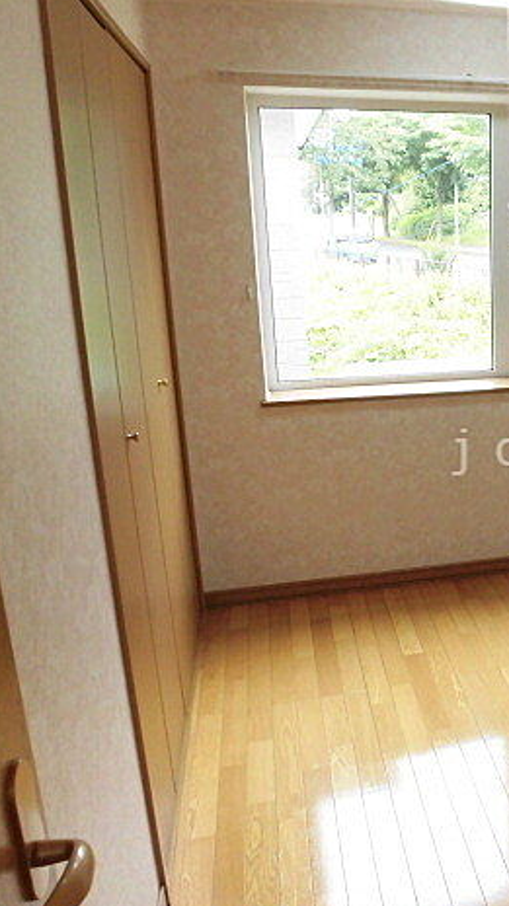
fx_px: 865
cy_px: 452
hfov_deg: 29.0
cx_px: 585
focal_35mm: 36
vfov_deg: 55.3
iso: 160
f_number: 3.1
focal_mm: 4.3
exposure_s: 1/60
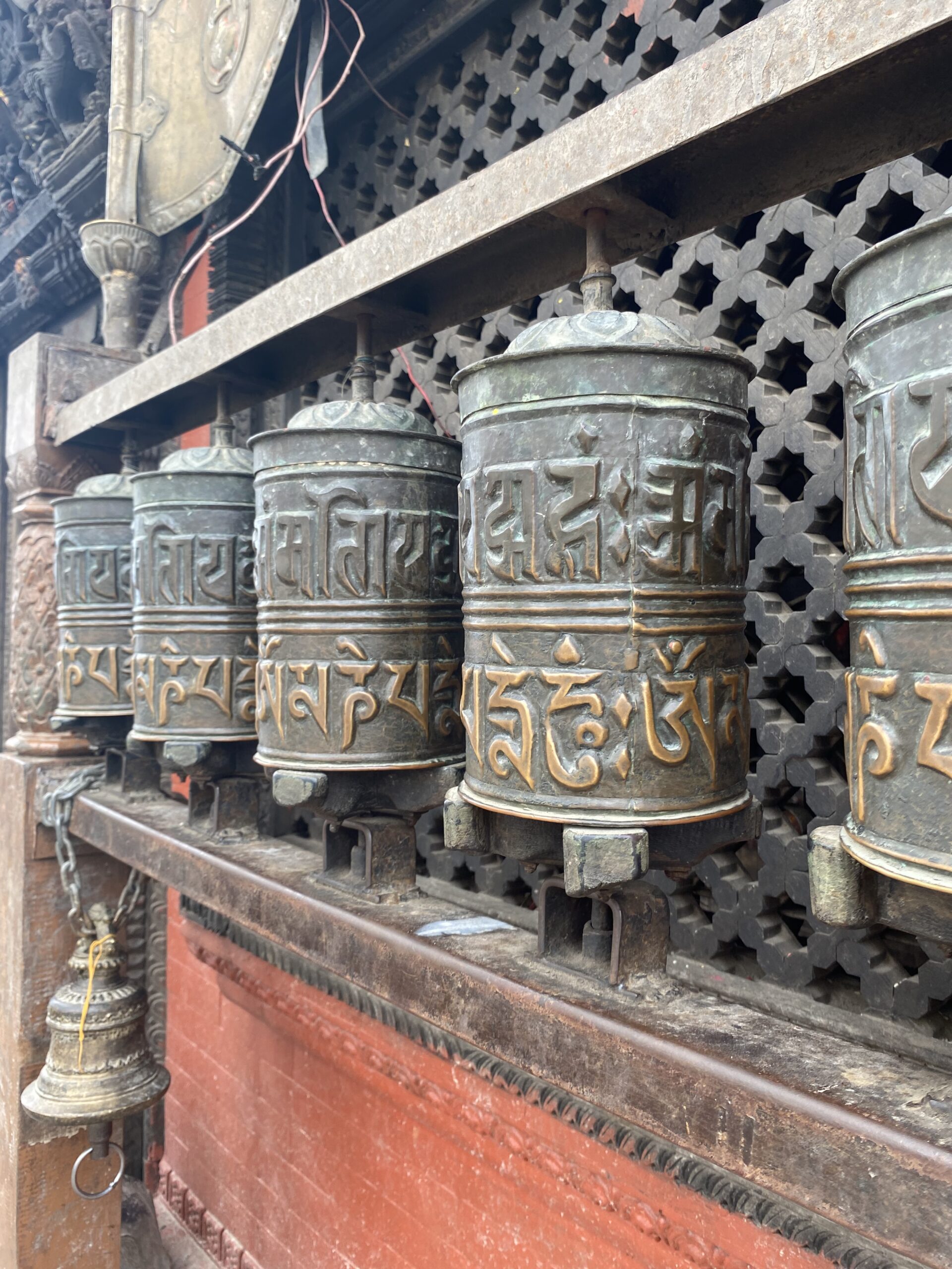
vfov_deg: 67.3
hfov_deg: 53.1
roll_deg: -0.7
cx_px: 476
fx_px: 953
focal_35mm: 26
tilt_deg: +2.8
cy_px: 634
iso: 32
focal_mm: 4.25
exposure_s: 1/143
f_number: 1.8
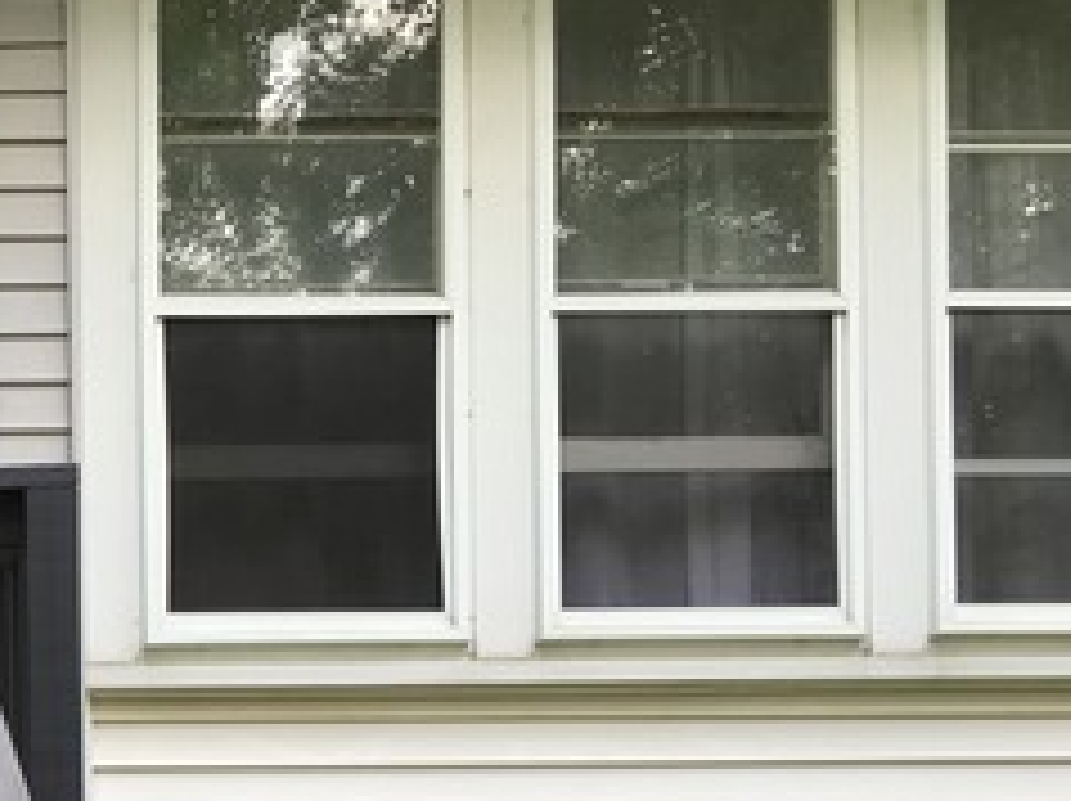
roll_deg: +1.2
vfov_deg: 18.2
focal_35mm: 78
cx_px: -328
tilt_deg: -0.3
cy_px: 860
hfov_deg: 22.4
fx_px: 2411
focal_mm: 4.15
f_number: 2.2
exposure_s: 1/120
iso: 40
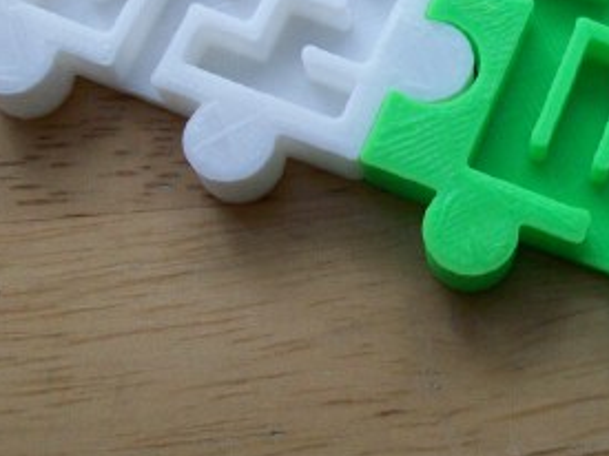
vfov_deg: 21.7
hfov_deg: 28.8
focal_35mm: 66
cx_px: 475
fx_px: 1161
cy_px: 33
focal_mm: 5.7
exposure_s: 1/18.5
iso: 160
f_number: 2.8
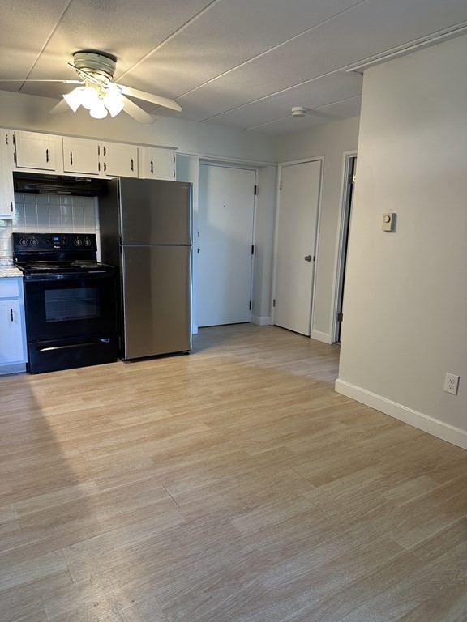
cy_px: 311
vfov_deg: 71.6
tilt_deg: -11.1
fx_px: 432
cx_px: 234
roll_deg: -2.0
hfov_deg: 56.8
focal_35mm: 24
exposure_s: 1/60
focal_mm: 6.86
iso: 160
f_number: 1.78
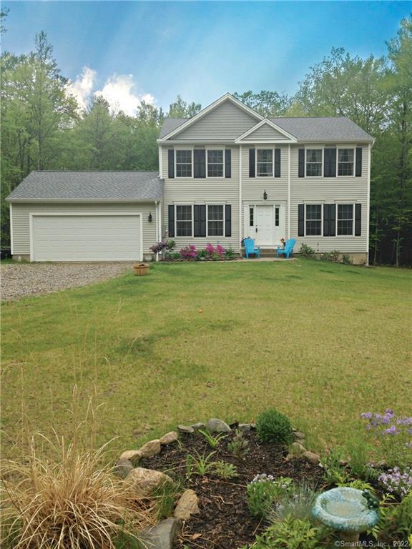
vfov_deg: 55.4
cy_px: 274
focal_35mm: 33
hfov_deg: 42.9
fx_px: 524
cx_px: 206
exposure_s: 1/384
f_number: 2.4
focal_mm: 4.12
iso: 50
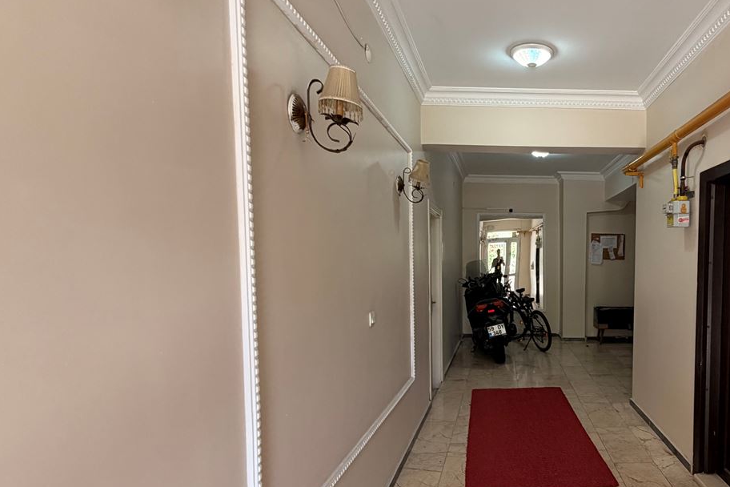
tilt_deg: -3.4
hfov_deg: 71.6
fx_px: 466
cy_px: 288
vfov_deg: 54.8
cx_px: 535
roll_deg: +0.2
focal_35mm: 23
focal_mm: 2.22
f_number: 2.2
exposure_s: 1/50
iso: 160
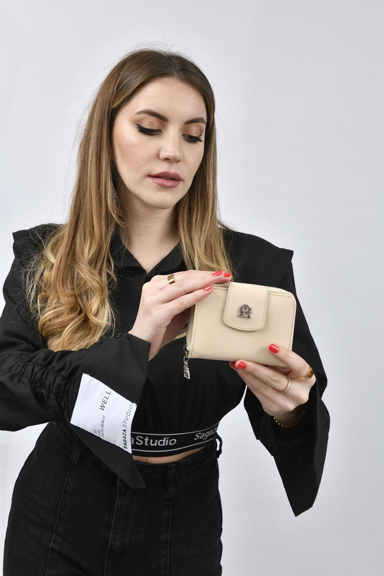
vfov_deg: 41.1
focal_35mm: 48
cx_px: 192
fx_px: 768
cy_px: 288
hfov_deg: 28.1
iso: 200
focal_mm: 48
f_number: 13
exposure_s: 1/160
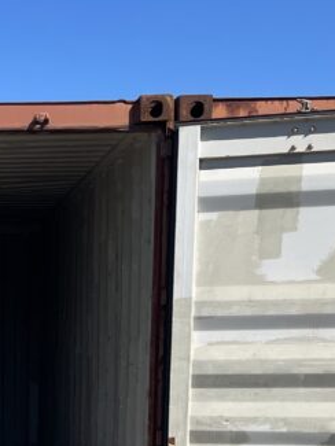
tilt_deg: -10.9
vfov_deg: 22.0
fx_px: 1057
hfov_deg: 17.1
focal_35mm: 82
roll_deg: +0.5
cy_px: 539
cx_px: -78
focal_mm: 4.2
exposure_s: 1/3401
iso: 32
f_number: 1.6
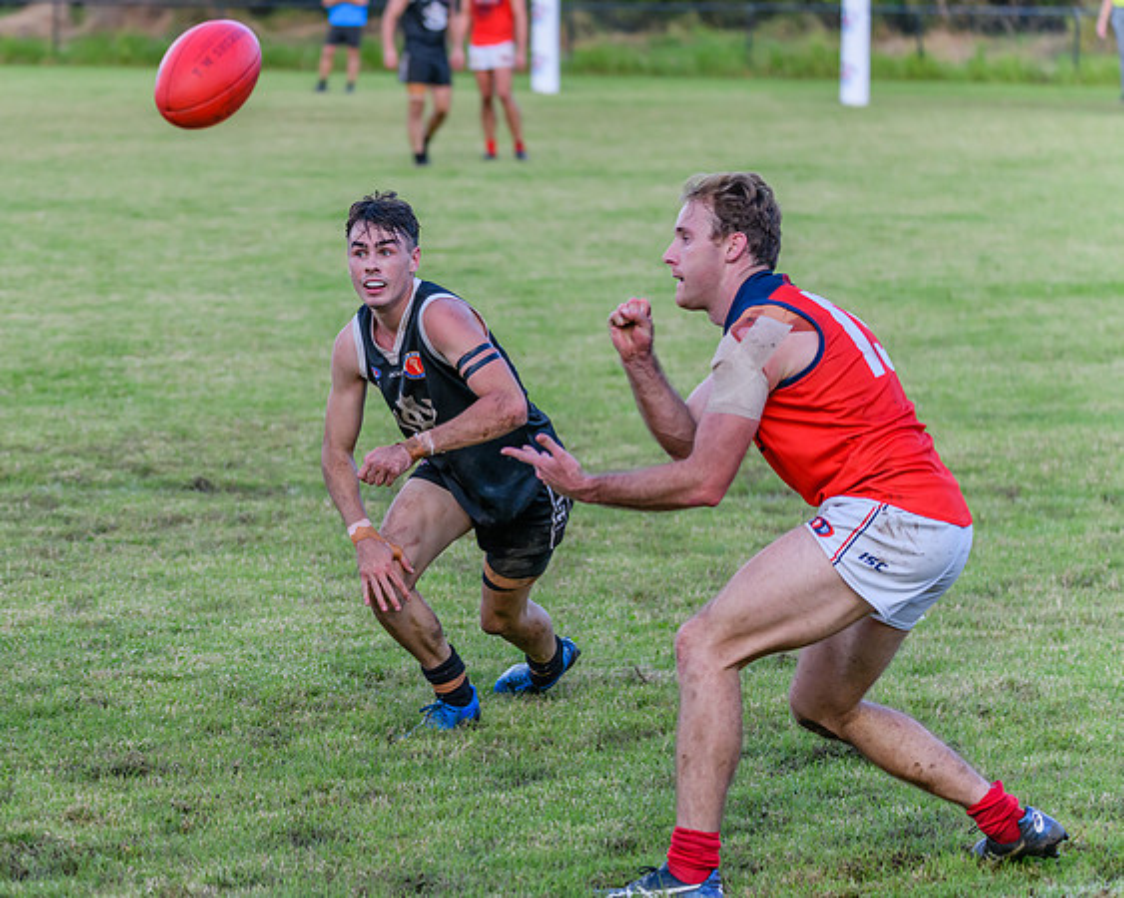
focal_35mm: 200
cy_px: 430
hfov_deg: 9.7
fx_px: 6635
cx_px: 421
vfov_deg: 7.7
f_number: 5
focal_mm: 170
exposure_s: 1/2000
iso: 1600
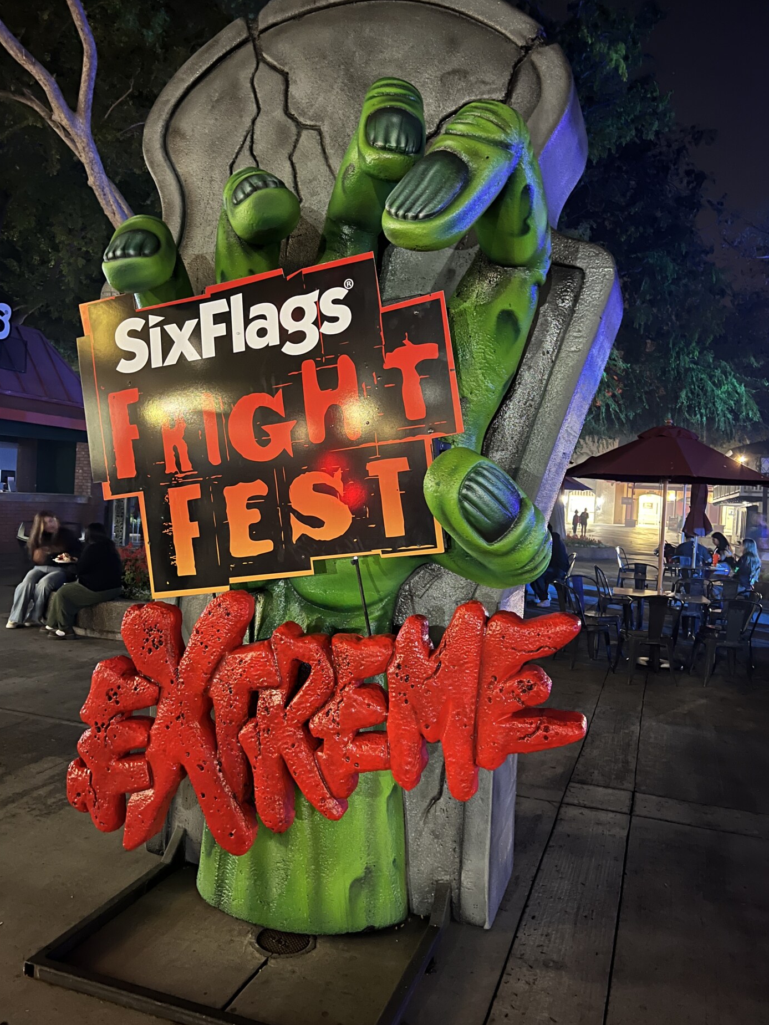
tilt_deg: +0.0
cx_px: 373
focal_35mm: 27
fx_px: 800
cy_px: 504
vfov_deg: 65.3
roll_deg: -3.0
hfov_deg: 51.4
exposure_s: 1/9
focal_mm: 5.7
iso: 1000
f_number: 1.5
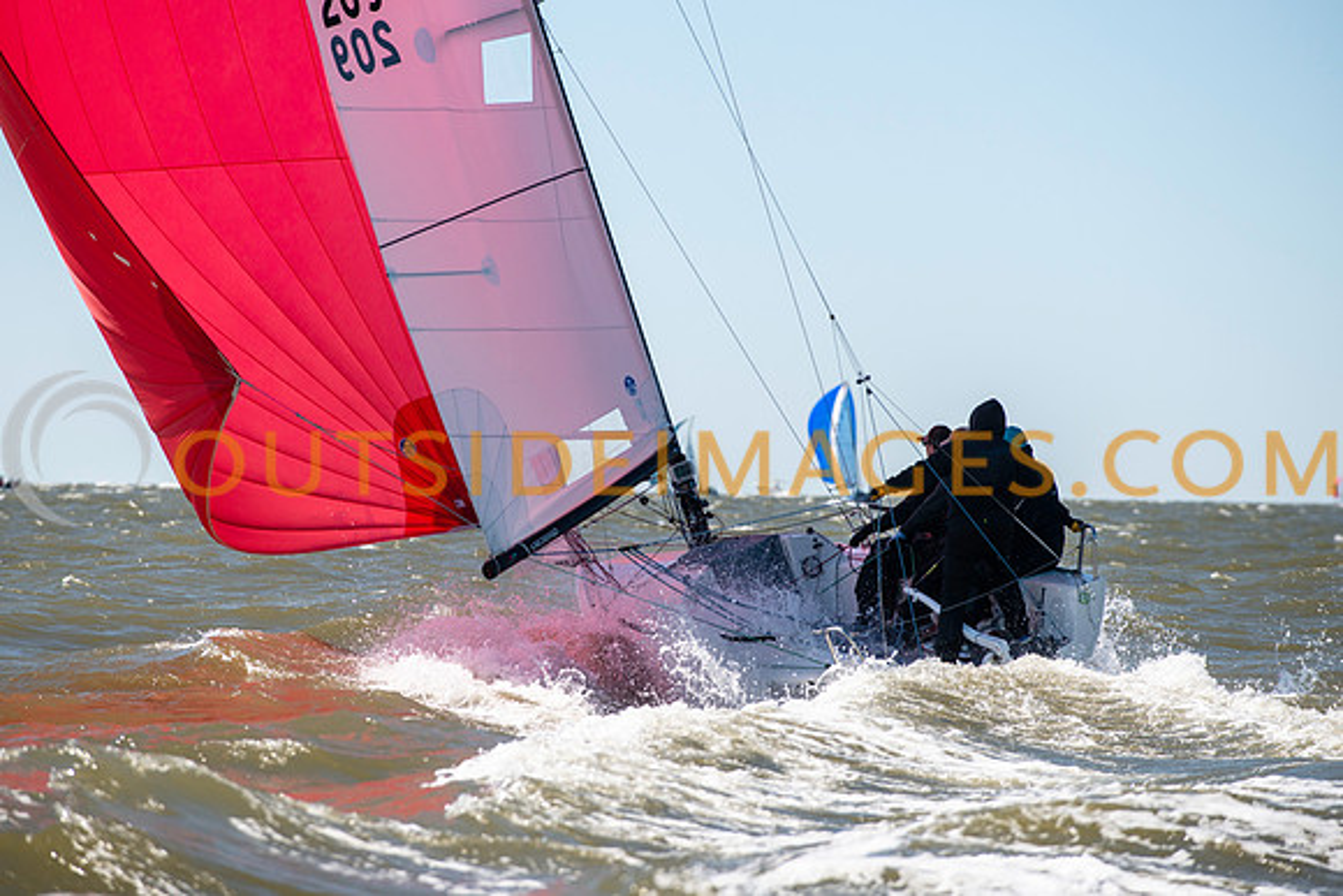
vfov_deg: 6.1
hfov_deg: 9.2
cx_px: 632
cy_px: 475
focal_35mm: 224
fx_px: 8363
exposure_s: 1/2500
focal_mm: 200
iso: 320
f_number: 5
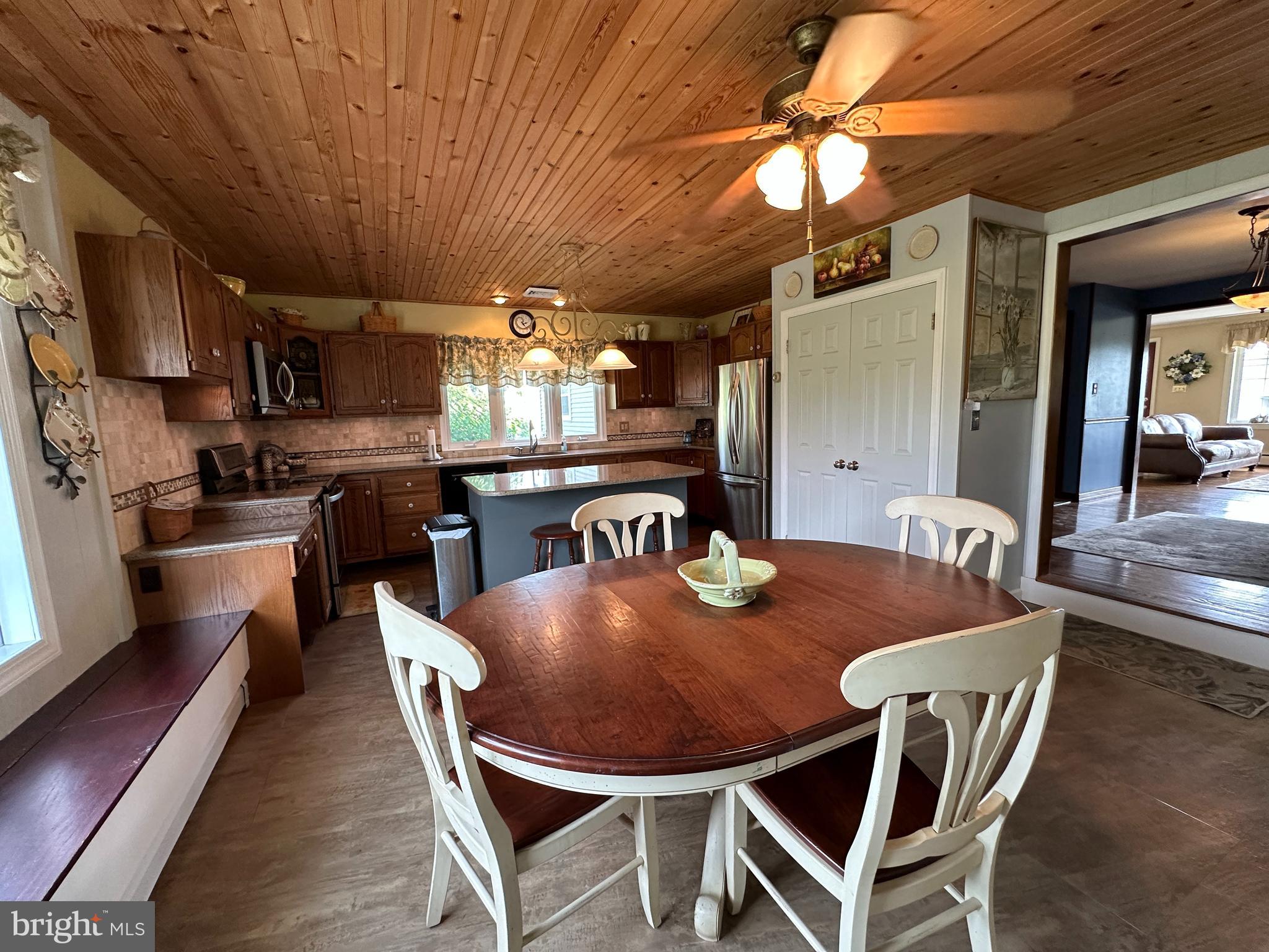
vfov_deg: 85.7
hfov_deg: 102.1
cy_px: 476
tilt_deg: -7.3
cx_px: 634
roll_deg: +2.1
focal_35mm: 14
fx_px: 513
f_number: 2.2
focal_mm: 2.22
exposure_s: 1/120
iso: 250
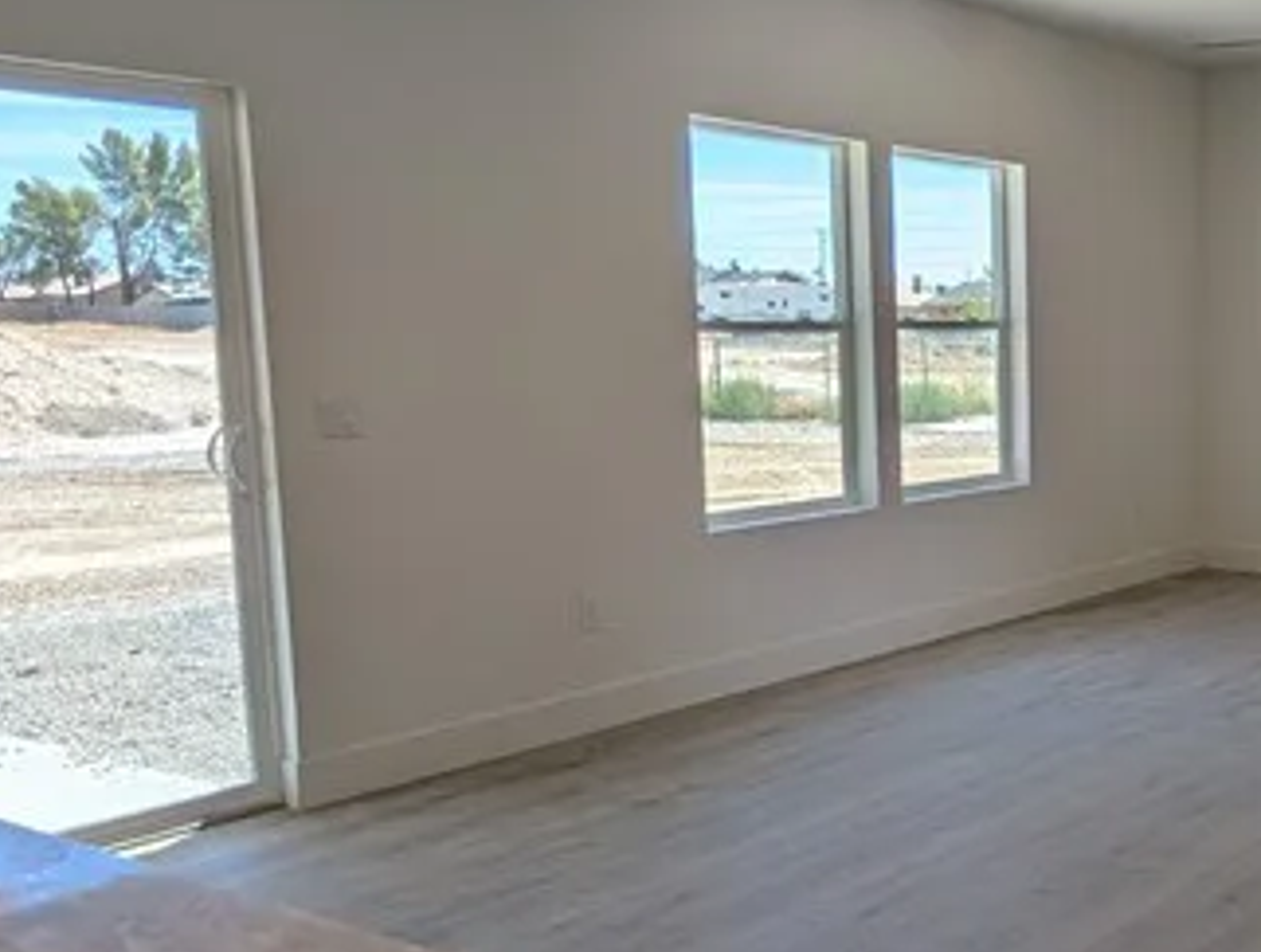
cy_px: 521
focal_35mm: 38
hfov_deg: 42.0
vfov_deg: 37.8
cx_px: 1275
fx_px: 1387
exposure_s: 1/873
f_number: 1.7
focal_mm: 2.02
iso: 50
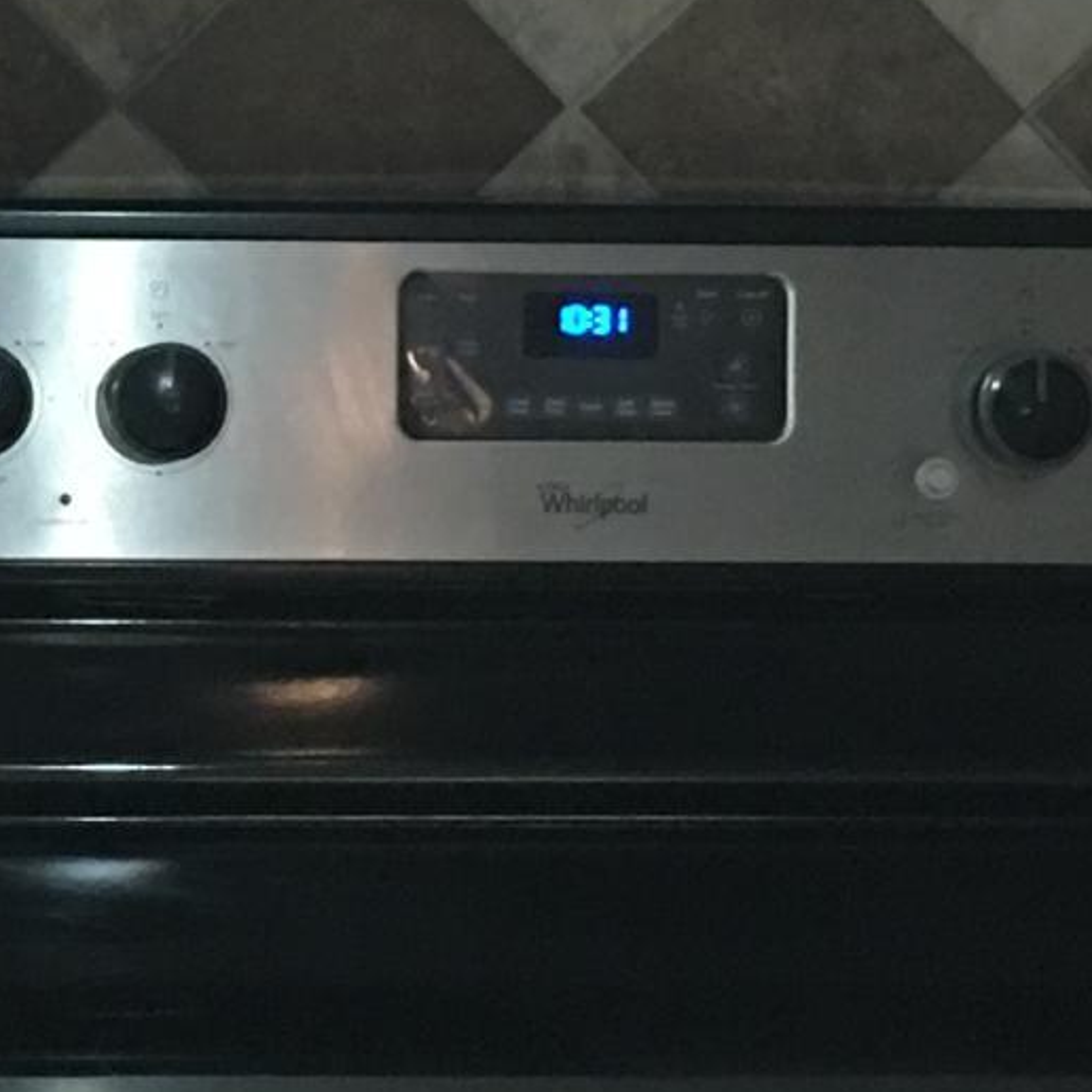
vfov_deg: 11.7
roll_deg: -1.7
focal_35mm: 149
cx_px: -133
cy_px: 218
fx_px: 5318
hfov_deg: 11.5
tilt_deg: -5.6
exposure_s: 1/15
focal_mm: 4.15
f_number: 2.2
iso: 100
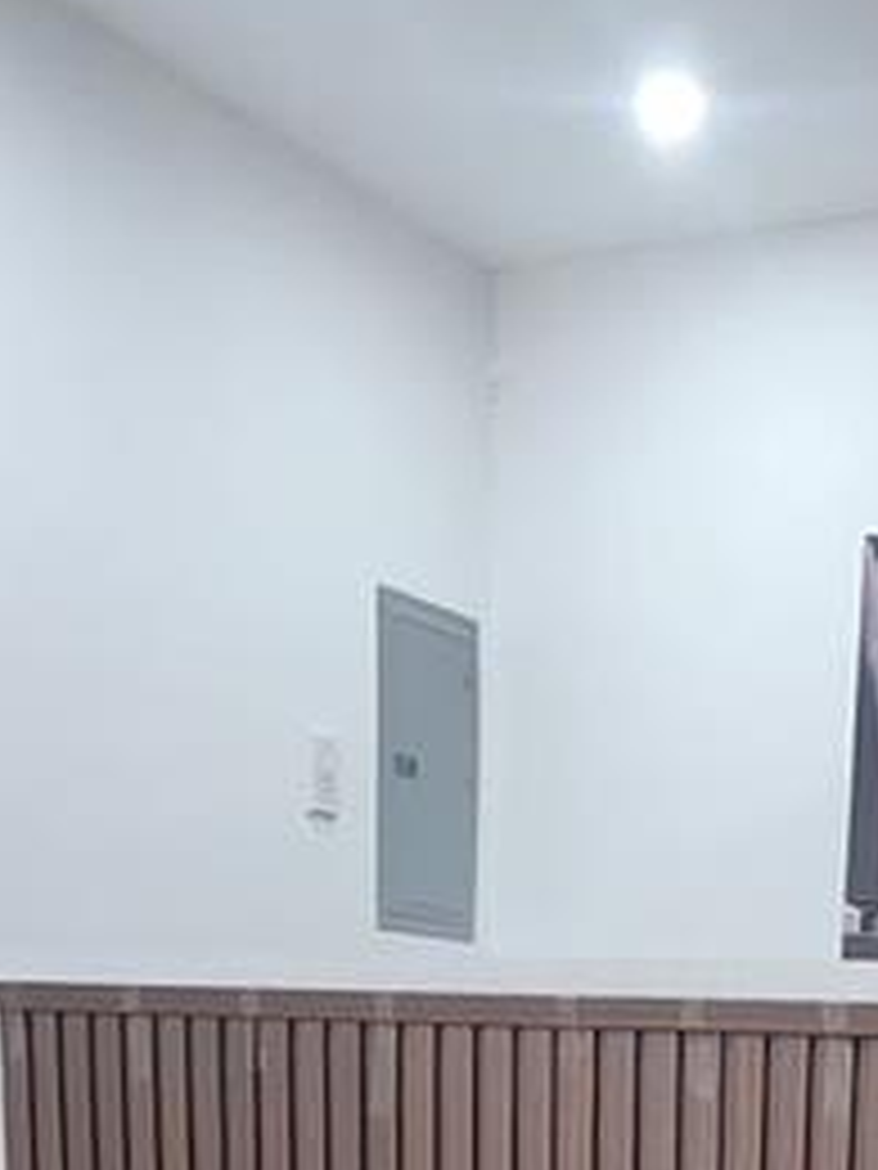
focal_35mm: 60
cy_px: 1642
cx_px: 725
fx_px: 2029
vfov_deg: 25.9
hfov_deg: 24.0
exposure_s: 1/60
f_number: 2.2
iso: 250
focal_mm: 2.2
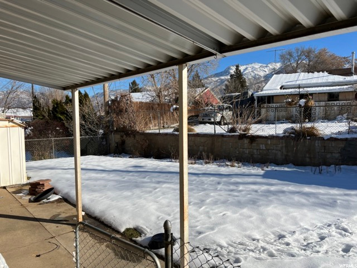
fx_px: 268
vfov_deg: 53.1
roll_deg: +0.5
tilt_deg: -3.4
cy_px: 134
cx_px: 178
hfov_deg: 67.3
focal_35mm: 26
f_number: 1.5
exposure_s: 1/7463
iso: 50
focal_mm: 5.7
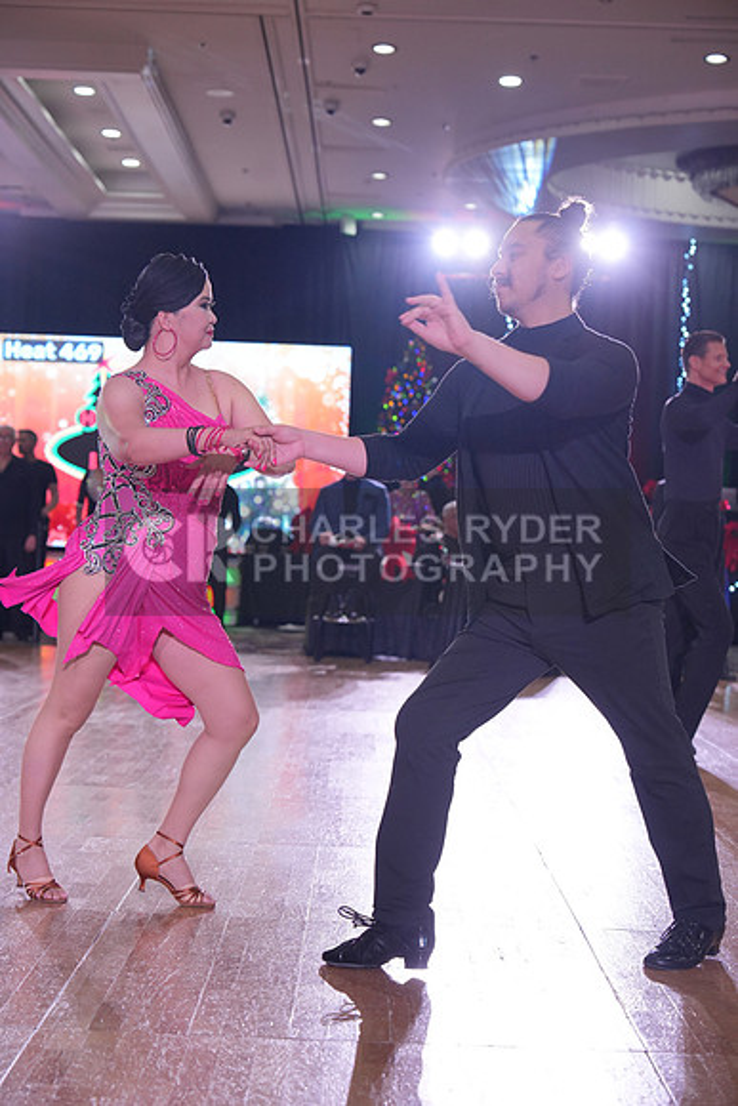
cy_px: 553
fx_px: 1967
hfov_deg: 21.3
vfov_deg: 31.4
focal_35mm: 64
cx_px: 369
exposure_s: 1/500
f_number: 4
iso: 1600
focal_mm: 64
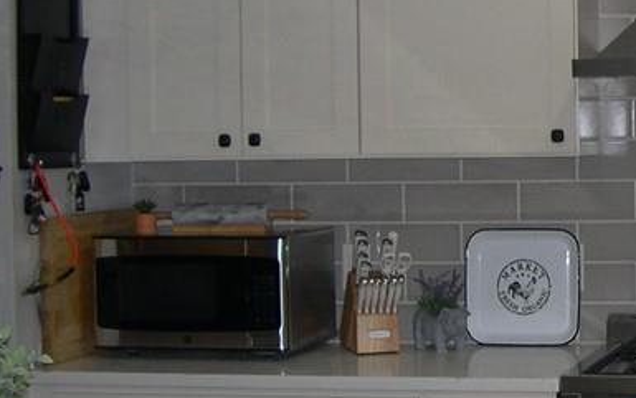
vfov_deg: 12.2
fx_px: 1855
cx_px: 648
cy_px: 231
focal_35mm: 107
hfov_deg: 18.9
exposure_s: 1/60
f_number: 2.8
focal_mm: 8
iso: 100
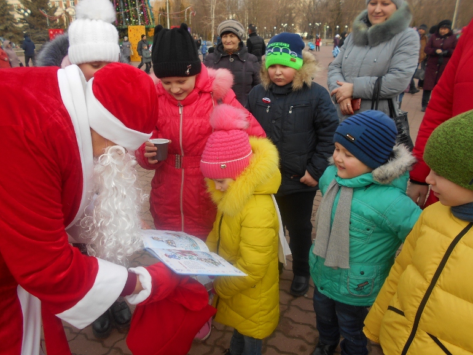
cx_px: 235
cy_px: 176
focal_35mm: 27
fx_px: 369
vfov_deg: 51.4
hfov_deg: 65.3
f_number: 3.2
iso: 80
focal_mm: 4.6
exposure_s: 1/200
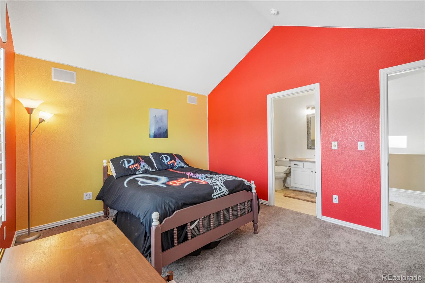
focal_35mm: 15
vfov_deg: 77.3
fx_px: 177
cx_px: 212
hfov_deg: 100.4
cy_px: 142
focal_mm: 10
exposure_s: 1/10
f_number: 8
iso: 800
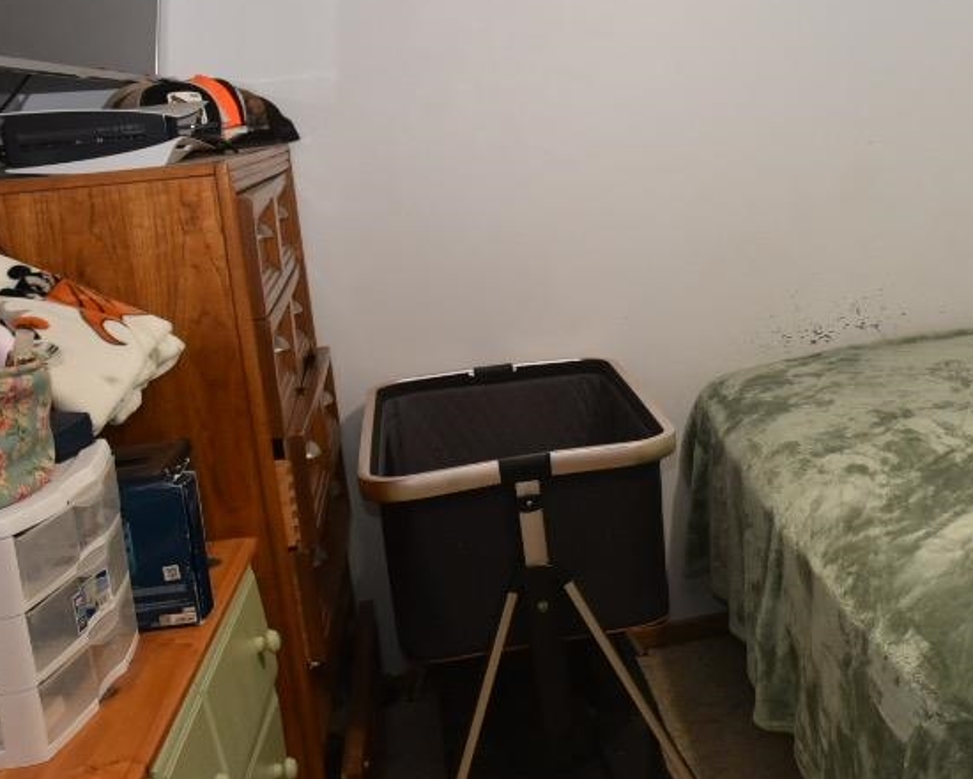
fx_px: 1353
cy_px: 280
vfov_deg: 31.9
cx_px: 915
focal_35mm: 47
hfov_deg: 36.5
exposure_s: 1/80
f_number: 4.5
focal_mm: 17
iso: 800
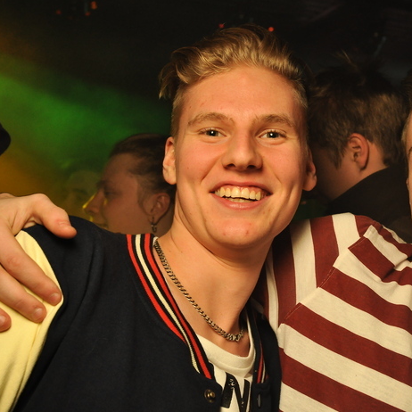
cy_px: 206
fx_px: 727
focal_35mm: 54
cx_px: 261
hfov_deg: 31.5
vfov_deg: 31.6
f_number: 6.3
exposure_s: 1/125
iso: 800
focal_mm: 28
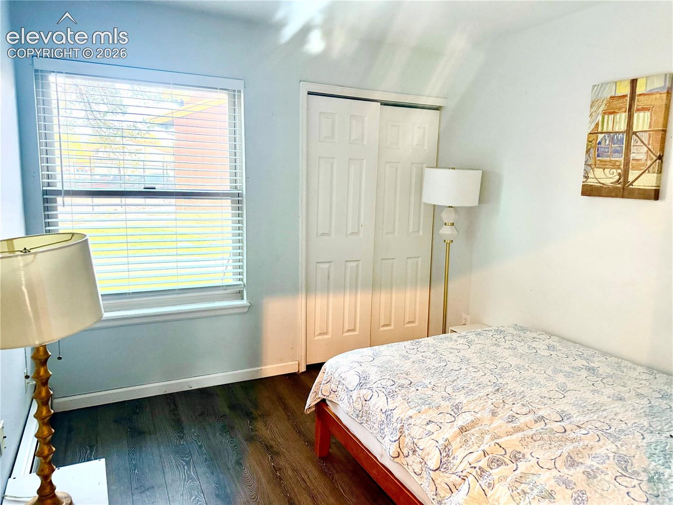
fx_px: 467
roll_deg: -0.4
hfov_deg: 71.6
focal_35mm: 24
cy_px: 252
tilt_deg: -7.7
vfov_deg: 56.8
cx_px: 336
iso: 400
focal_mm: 6.76
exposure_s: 1/60
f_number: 1.78
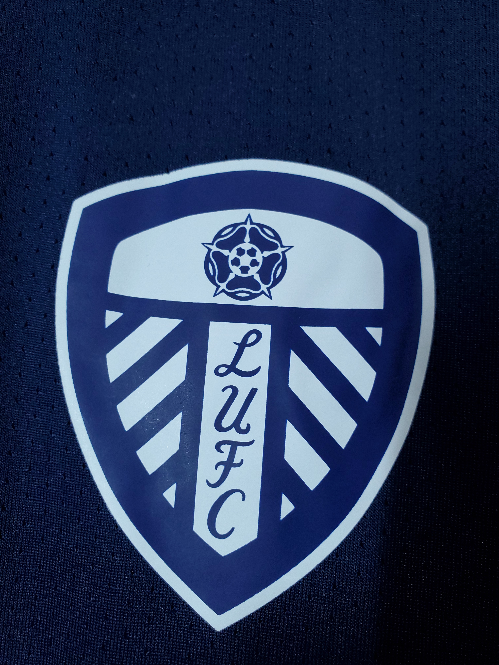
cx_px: 250
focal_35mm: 26
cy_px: 332
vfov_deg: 67.3
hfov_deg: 53.1
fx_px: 500
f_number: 2.4
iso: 160
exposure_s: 1/15
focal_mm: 4.3
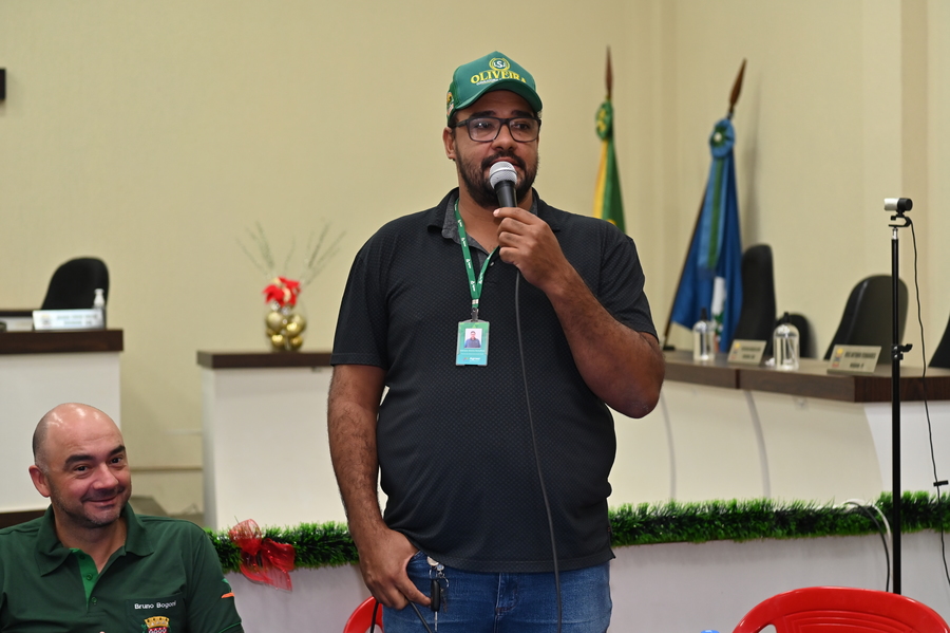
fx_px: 1846
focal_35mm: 70
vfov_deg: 19.4
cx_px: 475
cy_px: 316
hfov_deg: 28.9
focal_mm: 70
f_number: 4
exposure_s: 1/125
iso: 1250
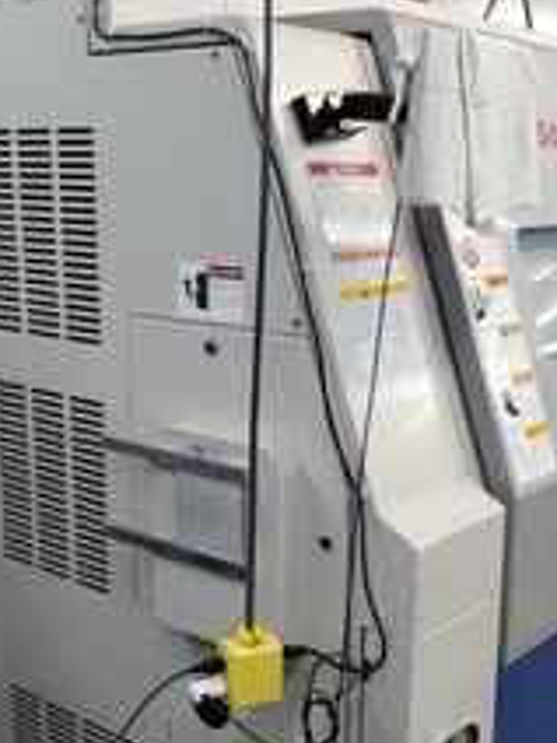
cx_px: 305
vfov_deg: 38.7
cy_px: 449
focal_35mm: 49
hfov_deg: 29.7
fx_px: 1051
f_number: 1.8
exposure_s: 1/120
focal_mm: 5.4
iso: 250
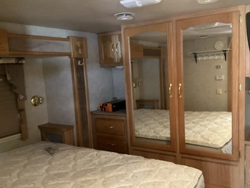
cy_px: 101
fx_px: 246
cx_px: 144
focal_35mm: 34
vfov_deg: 41.8
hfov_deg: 53.7
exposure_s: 1/29
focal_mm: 3
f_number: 1.8
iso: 640
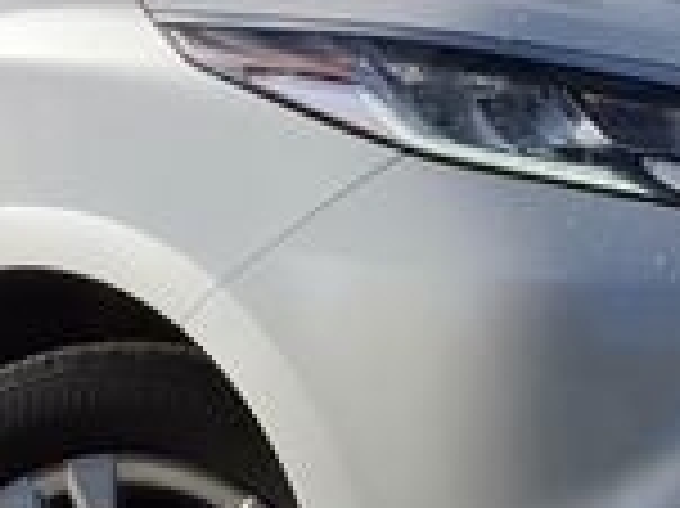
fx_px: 3769
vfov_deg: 7.7
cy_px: 344
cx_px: 144
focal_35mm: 192
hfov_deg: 10.3
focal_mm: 7
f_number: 2.4
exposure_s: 1/2145
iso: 25
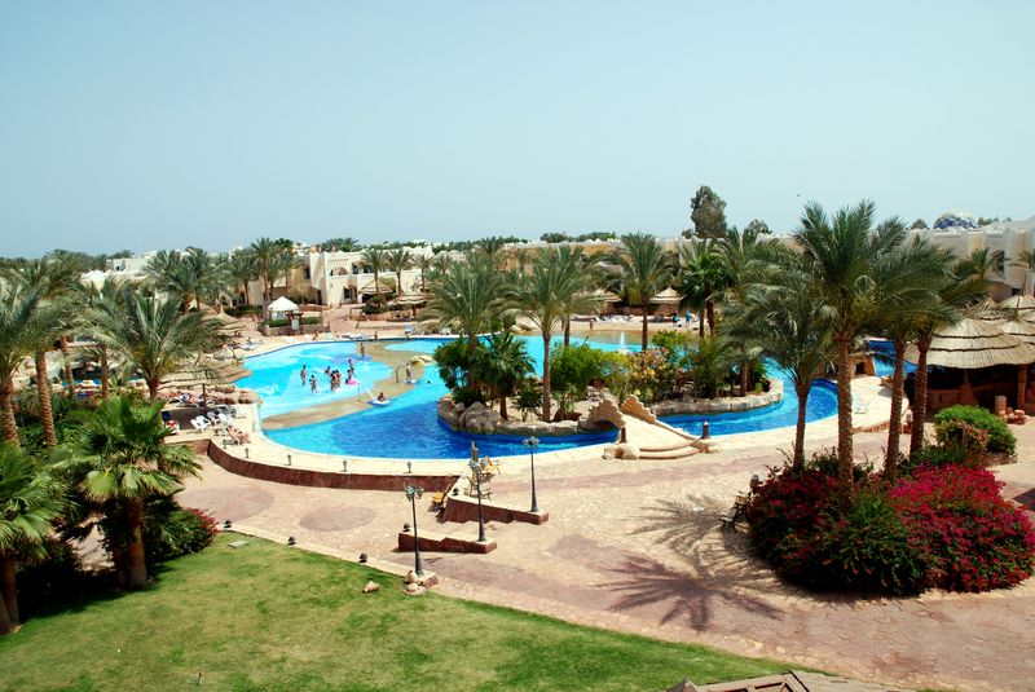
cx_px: 518
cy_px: 346
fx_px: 777
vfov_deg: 48.0
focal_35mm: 27
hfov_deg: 67.3
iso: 100
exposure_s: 1/250
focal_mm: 18
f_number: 8
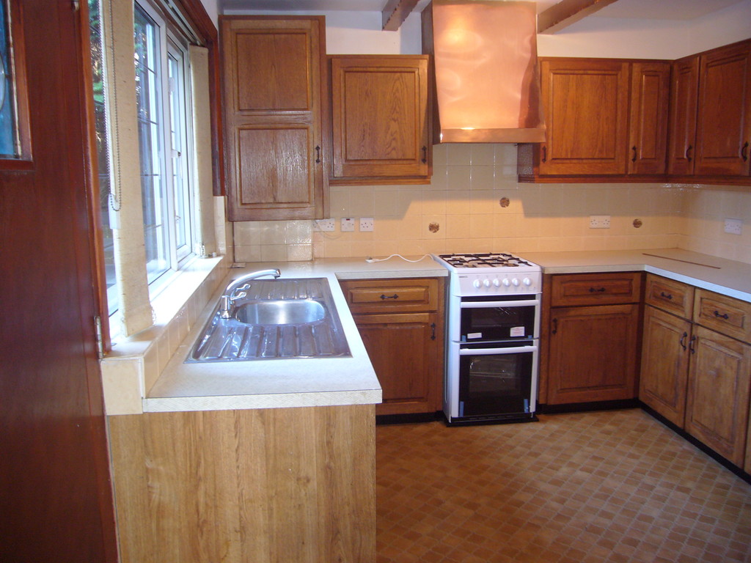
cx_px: 376
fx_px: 607
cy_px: 282
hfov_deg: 63.4
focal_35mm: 28
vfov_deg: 49.7
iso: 100
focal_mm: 4.6
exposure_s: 1/8
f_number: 2.8
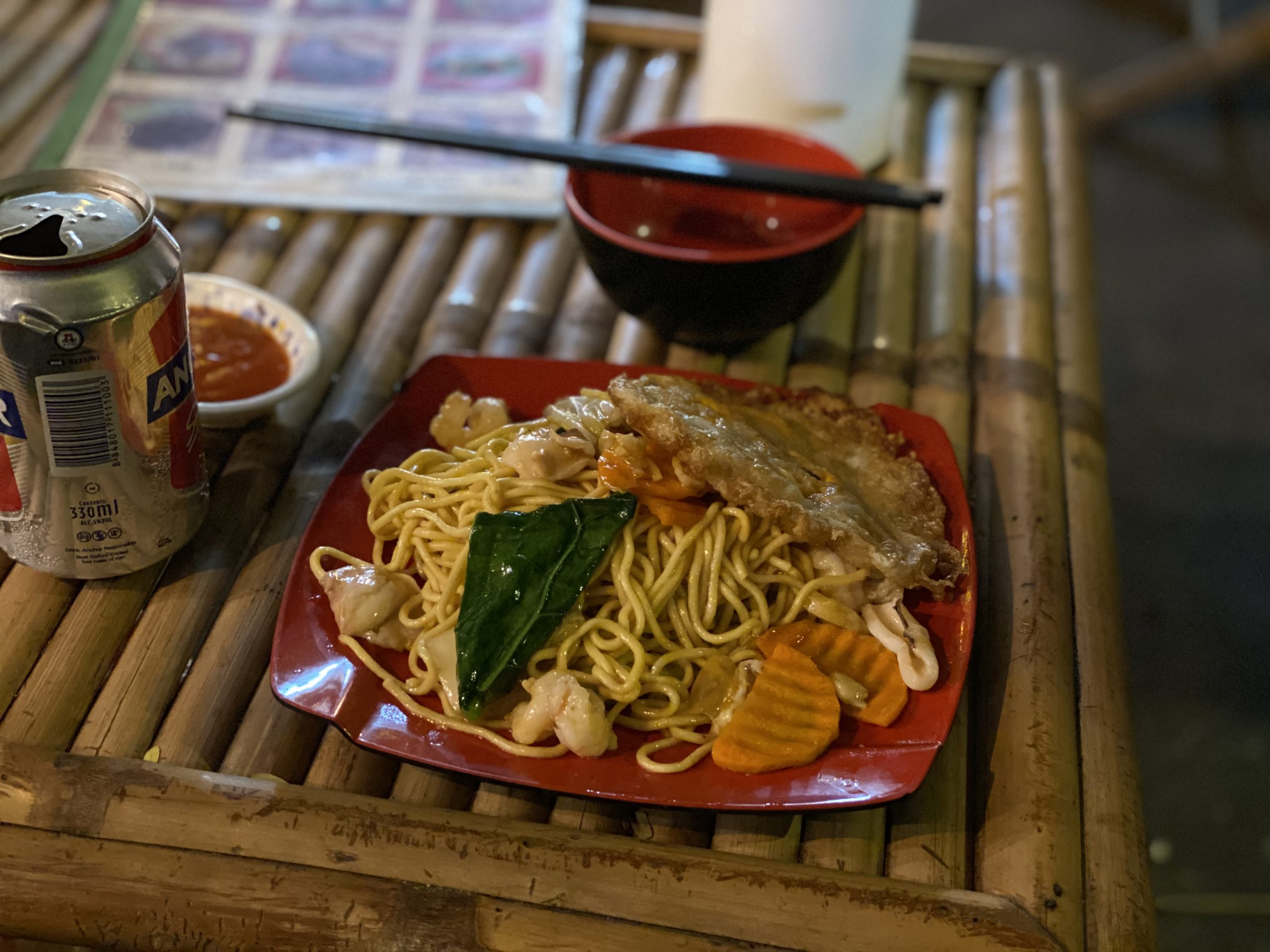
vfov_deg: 28.0
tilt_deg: -37.1
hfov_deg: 36.8
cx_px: 635
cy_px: 476
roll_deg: -1.8
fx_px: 1908
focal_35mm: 52
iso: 640
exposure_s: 1/14
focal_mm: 6
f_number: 2
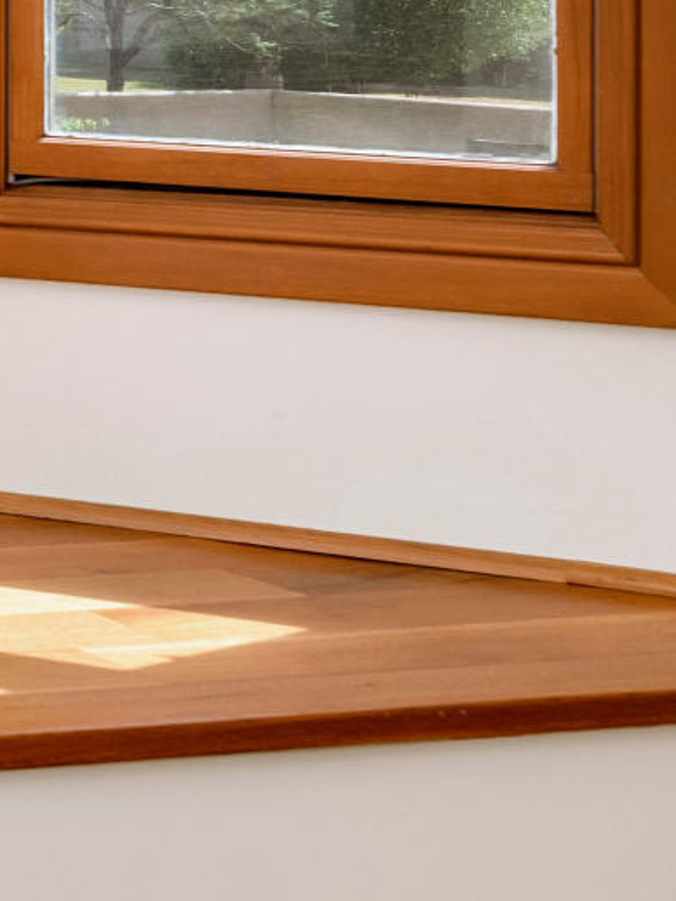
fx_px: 2759
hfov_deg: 11.2
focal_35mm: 106
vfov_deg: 17.9
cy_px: -73
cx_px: -1058
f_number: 6.3
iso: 80
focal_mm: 19
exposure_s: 1/125
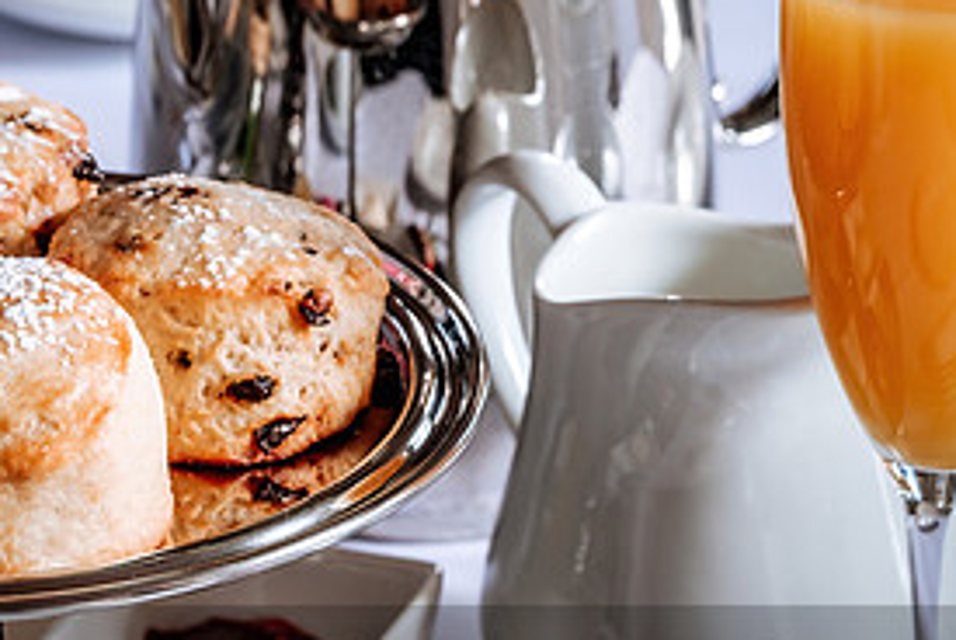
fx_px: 5157
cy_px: 245
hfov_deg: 10.6
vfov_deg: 7.1
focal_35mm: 194
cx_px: 254
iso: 200
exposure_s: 1/125
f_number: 8
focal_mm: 61
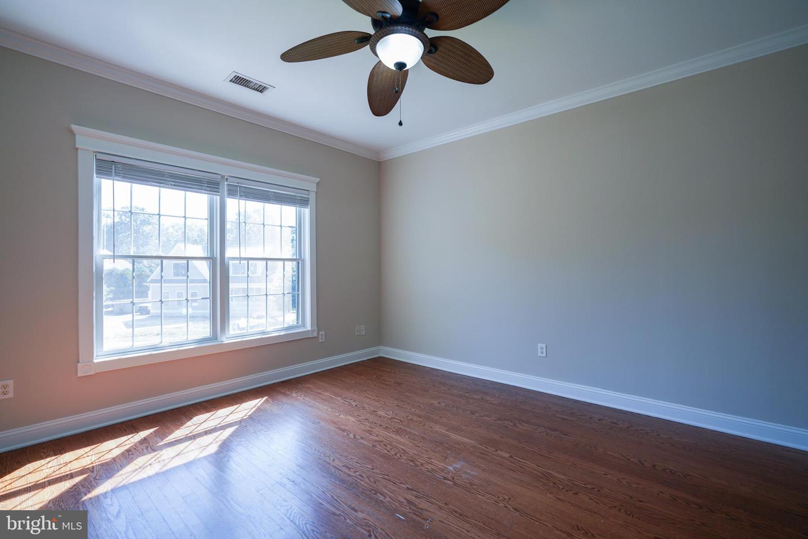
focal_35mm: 16
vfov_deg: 73.7
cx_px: 404
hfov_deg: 96.7
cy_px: 270
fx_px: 359
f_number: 4
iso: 160
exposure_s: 1/60
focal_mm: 16
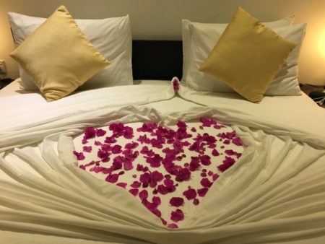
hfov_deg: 61.6
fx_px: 272
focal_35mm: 29
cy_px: 122
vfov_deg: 48.3
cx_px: 162
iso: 160
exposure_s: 1/33
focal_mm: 4.15
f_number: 2.2
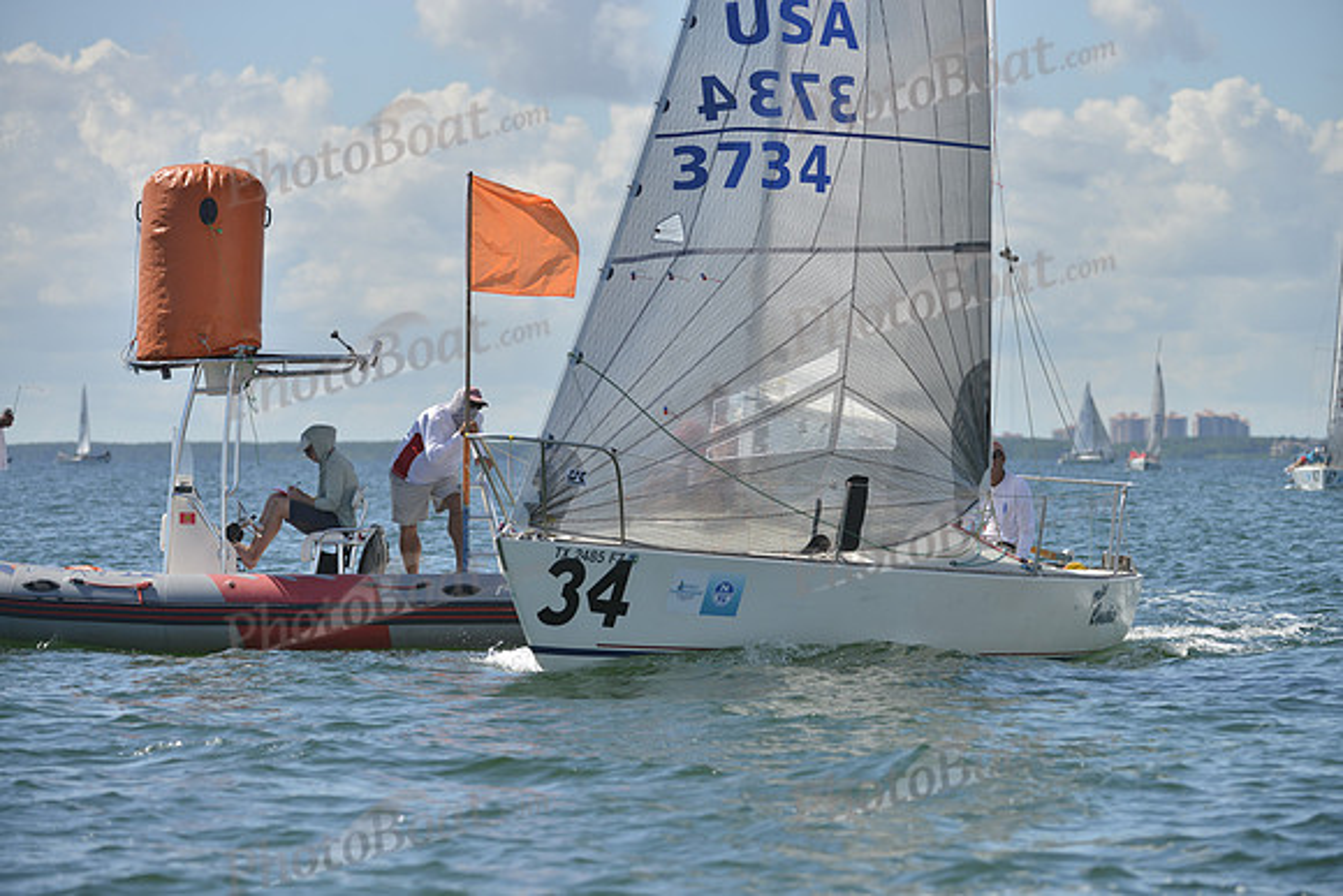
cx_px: 672
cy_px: 448
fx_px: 7463
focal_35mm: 200
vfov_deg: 6.9
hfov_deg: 10.3
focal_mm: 200
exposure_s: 1/1250
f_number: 6.3
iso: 200
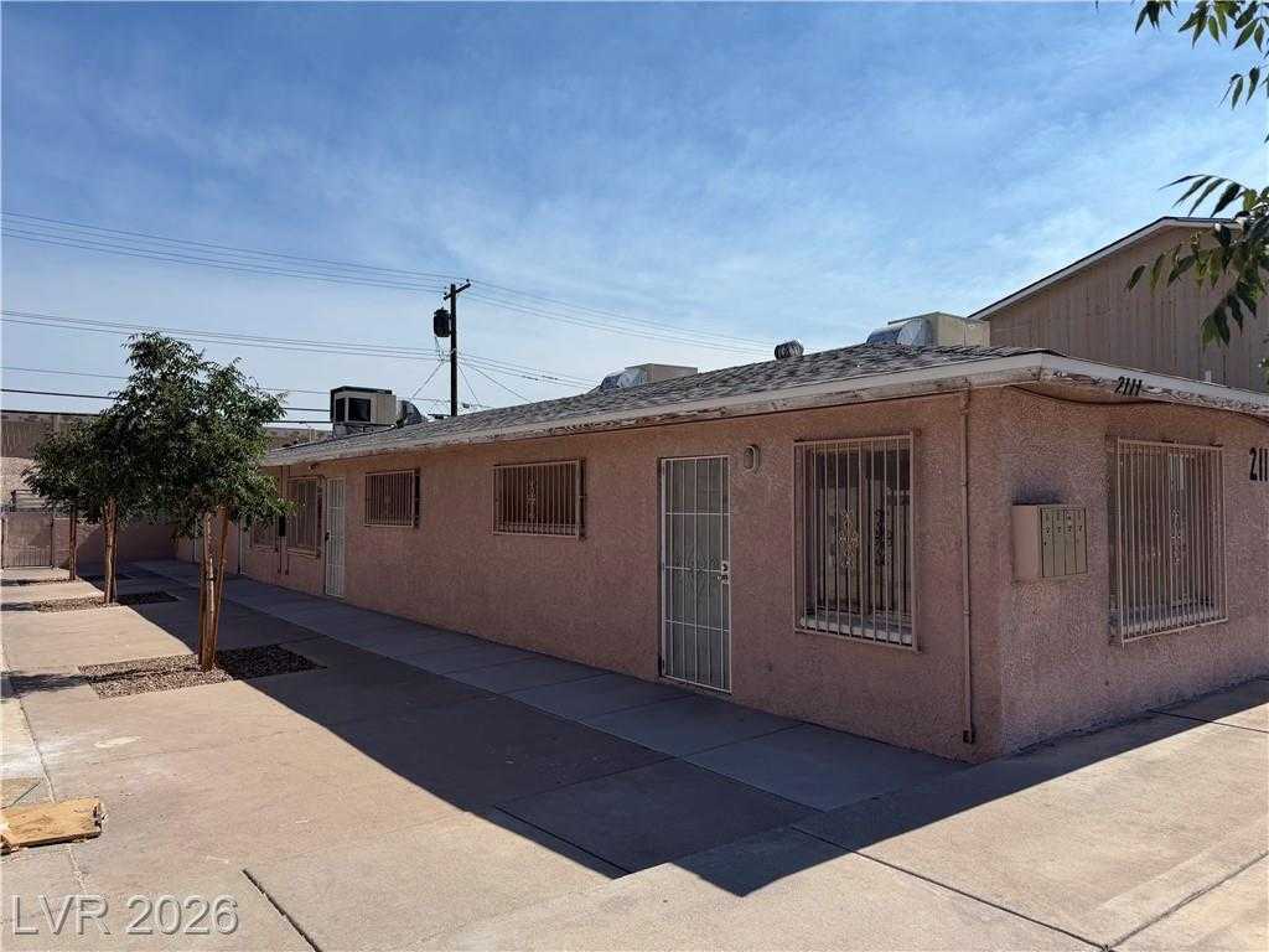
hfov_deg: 71.6
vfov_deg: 56.8
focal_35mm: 24
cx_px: 634
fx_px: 880
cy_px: 476
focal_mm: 6.76
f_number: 1.78
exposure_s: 1/7353
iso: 80
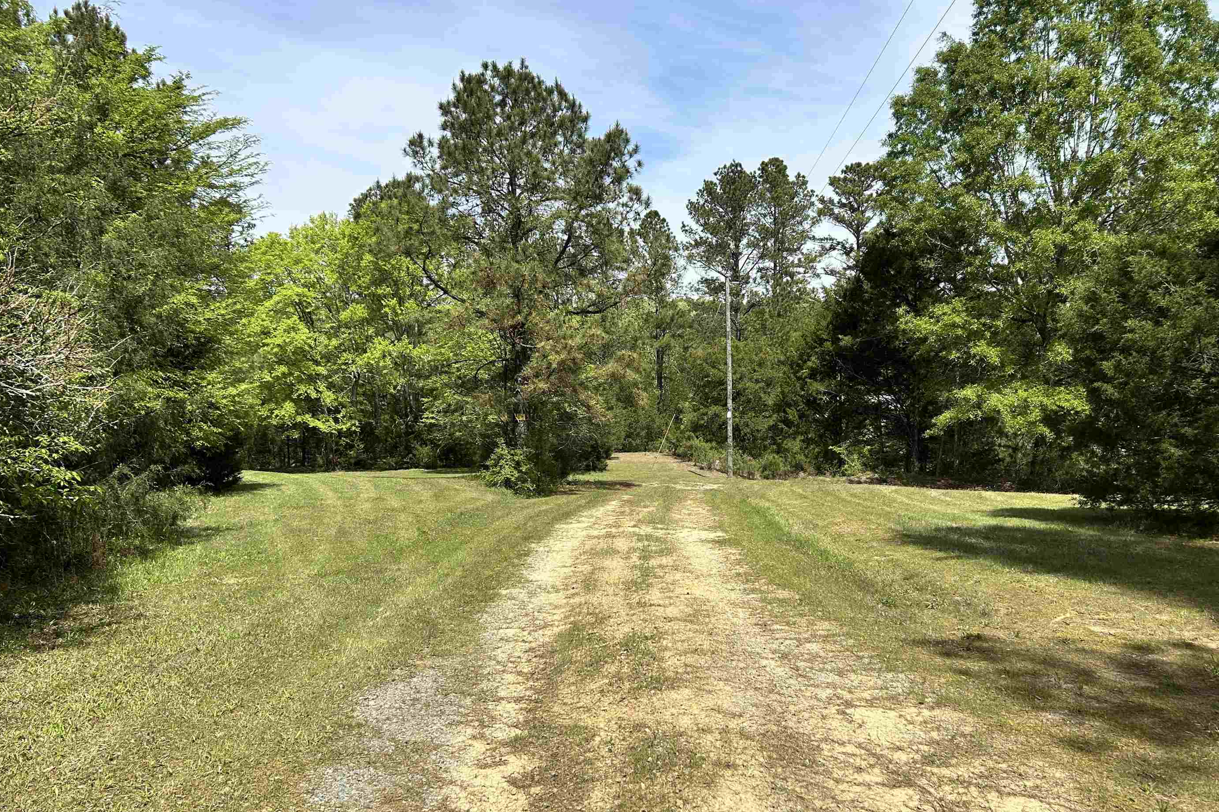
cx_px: 627
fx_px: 1016
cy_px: 478
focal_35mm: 30
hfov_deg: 61.9
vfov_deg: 43.4
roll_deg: +0.6
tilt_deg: -7.0
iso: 50
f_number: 1.5
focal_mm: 5.7
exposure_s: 1/3571
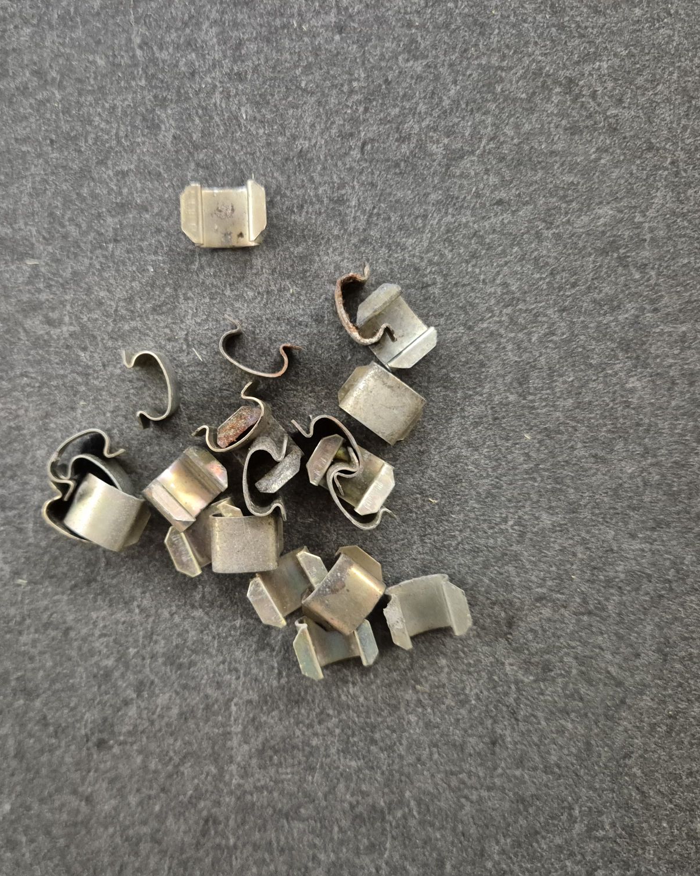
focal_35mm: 30
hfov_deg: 48.1
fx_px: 777
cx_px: 265
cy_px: 438
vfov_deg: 58.8
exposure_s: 1/100
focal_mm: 5.4
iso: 2000
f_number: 1.8
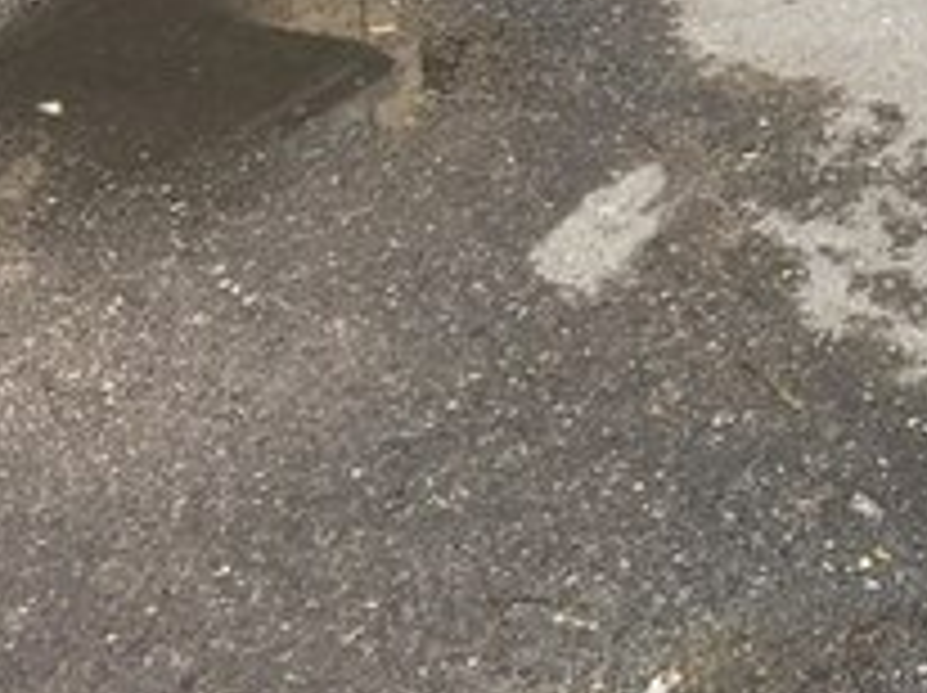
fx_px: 2488
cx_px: 1179
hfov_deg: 19.6
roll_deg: -0.2
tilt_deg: -14.9
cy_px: -380
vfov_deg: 14.6
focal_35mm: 93
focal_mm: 4.15
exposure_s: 1/100
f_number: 2.2
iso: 25
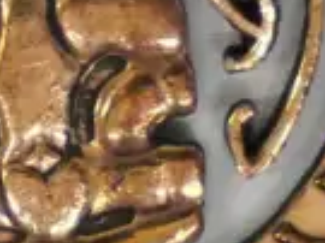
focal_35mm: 908
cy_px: -239
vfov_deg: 1.6
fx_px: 8517
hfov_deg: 2.2
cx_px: -469
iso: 3200
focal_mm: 60
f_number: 6.3
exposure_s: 1/200
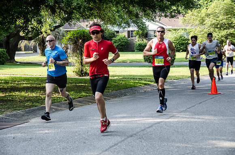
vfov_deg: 12.1
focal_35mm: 112
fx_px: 733
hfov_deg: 18.2
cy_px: 78
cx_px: 118
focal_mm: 75
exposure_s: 1/640
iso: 800
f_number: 5.3
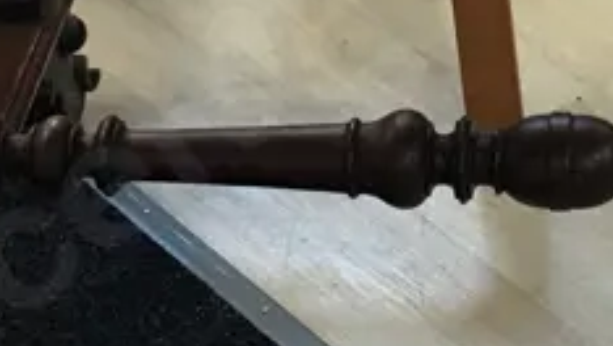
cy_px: -121
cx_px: 529
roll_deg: +0.5
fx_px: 2245
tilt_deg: -28.0
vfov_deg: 8.7
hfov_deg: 15.4
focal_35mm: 138
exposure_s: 1/17
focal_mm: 4.15
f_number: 2.2
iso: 80
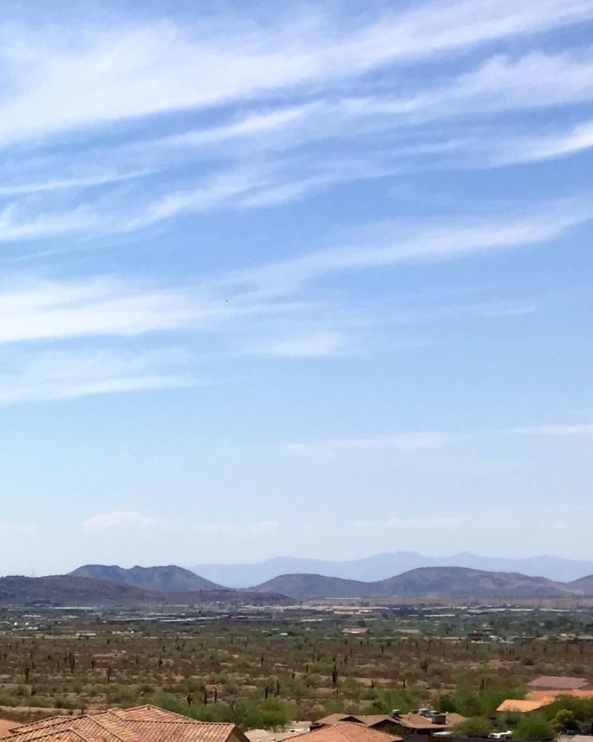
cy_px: 756
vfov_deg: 23.1
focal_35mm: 79
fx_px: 1733
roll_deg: -1.4
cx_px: -354
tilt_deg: -5.6
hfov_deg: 17.1
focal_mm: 4.15
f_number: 2.2
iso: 32
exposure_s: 1/2825
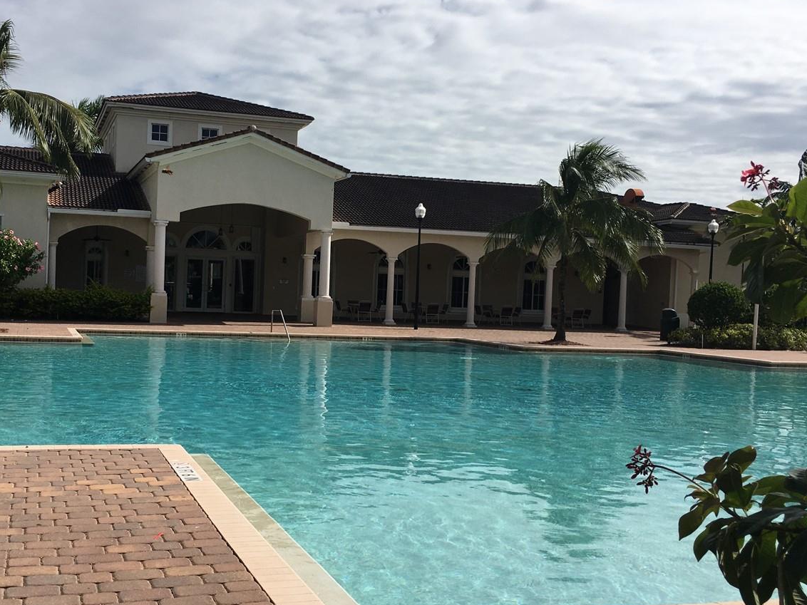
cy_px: 319
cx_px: 329
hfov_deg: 45.6
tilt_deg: -2.5
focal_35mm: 41
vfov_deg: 35.1
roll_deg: -2.5
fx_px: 956
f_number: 2.2
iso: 25
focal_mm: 4.15
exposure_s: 1/3663
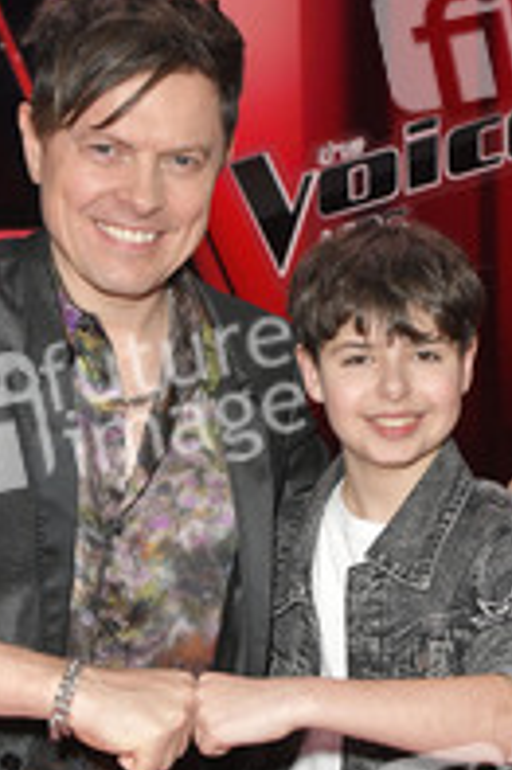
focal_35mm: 65
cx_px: 219
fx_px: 1389
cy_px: 606
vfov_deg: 30.3
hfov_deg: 20.9
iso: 2500
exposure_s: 1/200
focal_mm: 32
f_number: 7.1
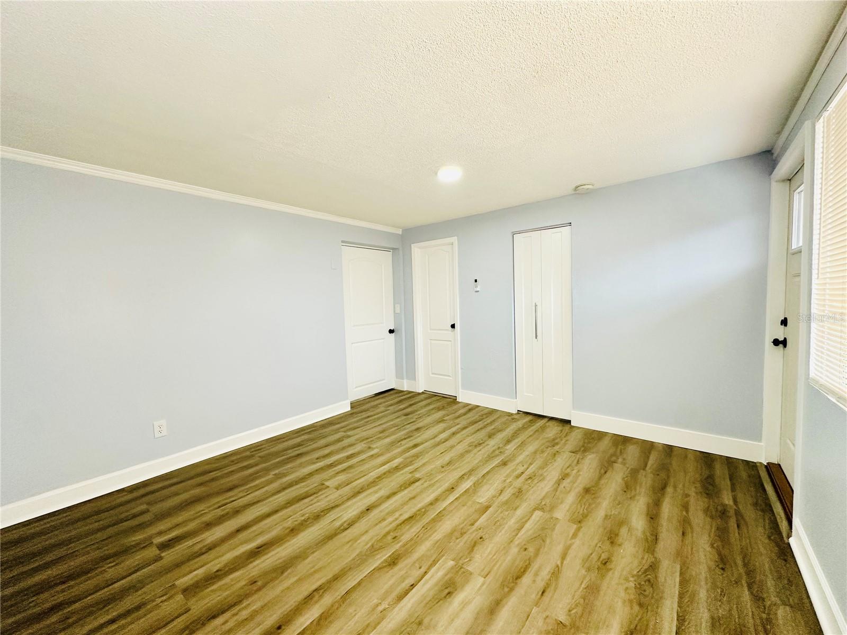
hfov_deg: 102.1
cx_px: 424
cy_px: 318
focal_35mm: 14
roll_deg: +1.6
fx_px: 343
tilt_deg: -3.0
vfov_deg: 85.7
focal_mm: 2.22
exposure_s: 1/99
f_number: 2.2
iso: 200
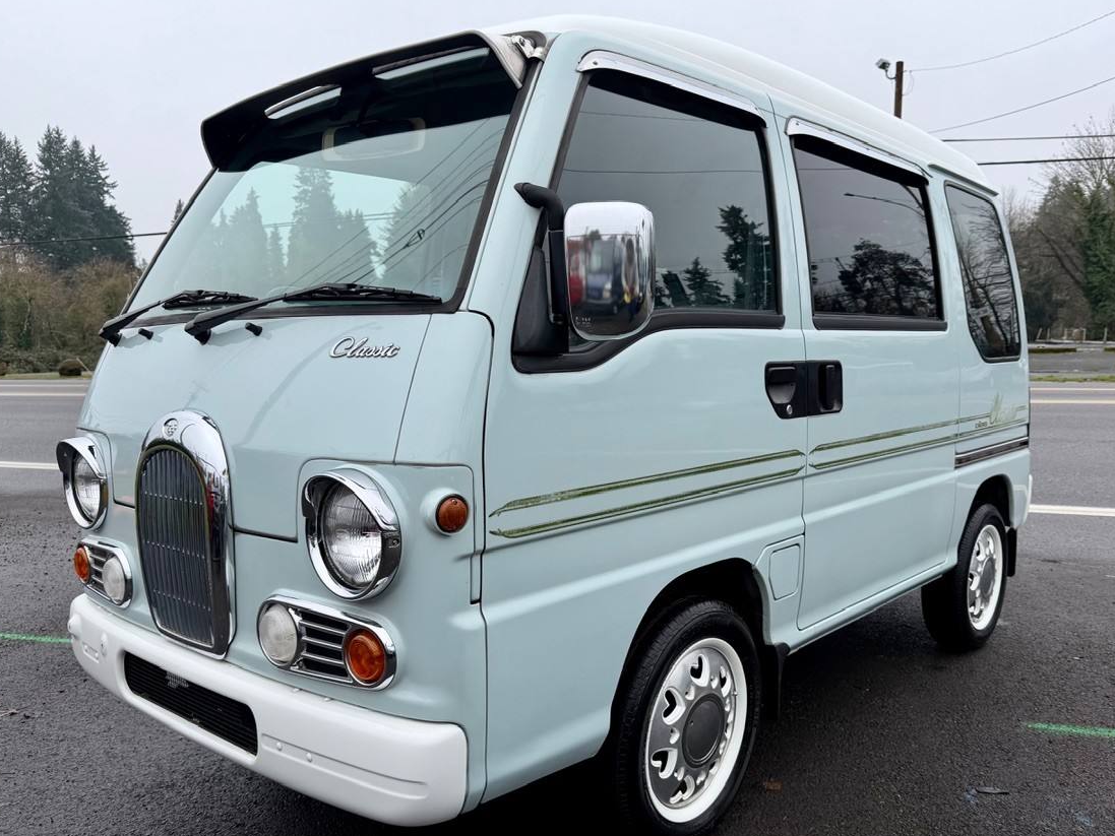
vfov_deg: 49.7
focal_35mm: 28
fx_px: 902
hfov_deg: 63.3
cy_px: 460
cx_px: 604
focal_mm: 6.76
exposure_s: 1/909
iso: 80
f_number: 1.78
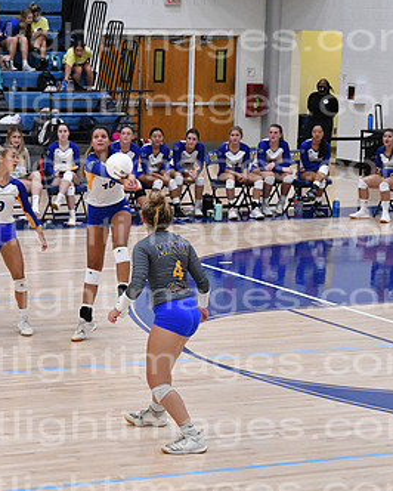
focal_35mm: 123
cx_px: 95
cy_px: 267
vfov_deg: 15.6
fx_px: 1787
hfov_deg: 12.5
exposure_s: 1/1000
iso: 5000
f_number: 3.2
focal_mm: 50
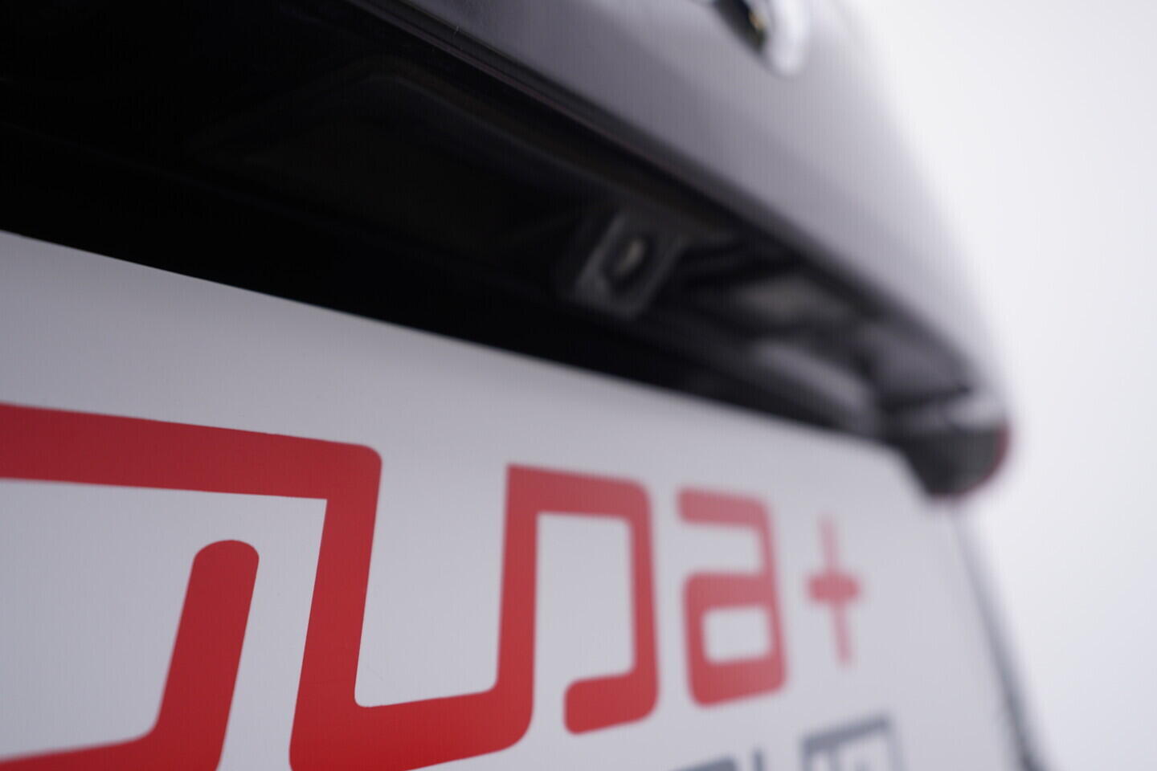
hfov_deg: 53.1
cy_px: 386
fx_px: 1157
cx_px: 578
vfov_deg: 36.9
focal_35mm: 36
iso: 125
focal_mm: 24
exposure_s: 1/60
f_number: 3.5
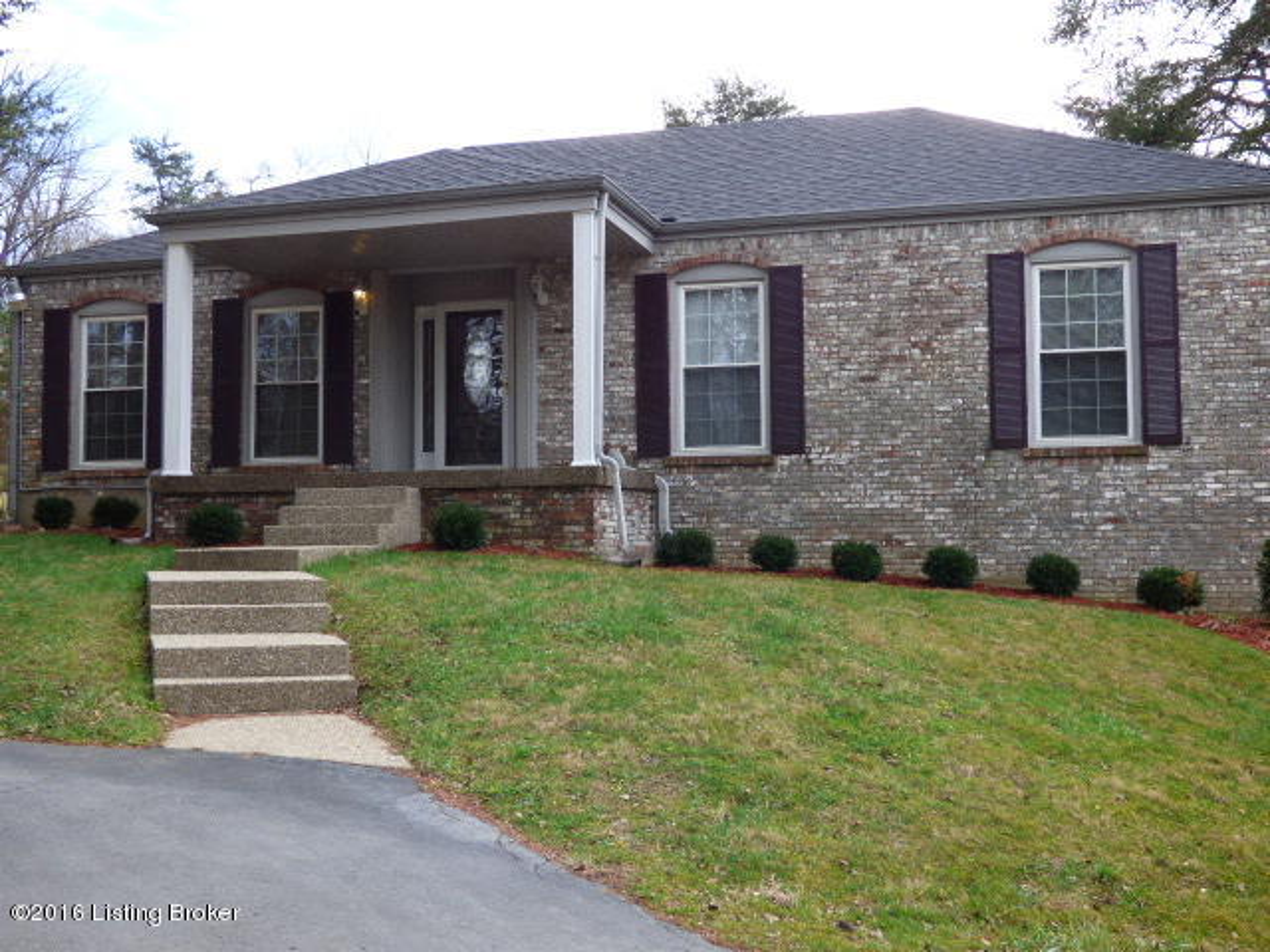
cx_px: 635
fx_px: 1504
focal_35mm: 41
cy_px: 476
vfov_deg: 35.1
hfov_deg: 45.8
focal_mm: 7.07
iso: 100
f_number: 3.6
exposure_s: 1/200
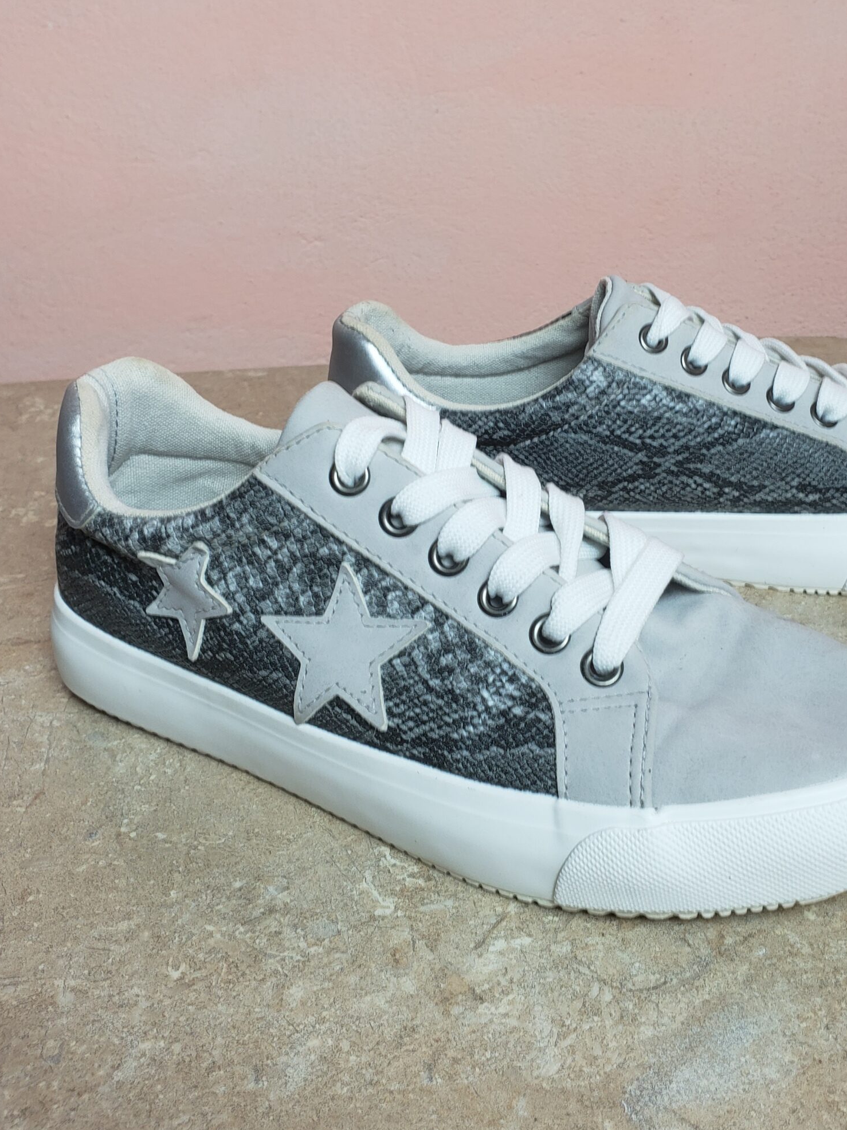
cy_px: 476
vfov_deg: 48.8
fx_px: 1240
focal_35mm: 38
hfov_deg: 37.4
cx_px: 548
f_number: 2.4
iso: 64
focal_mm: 4.3
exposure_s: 1/50
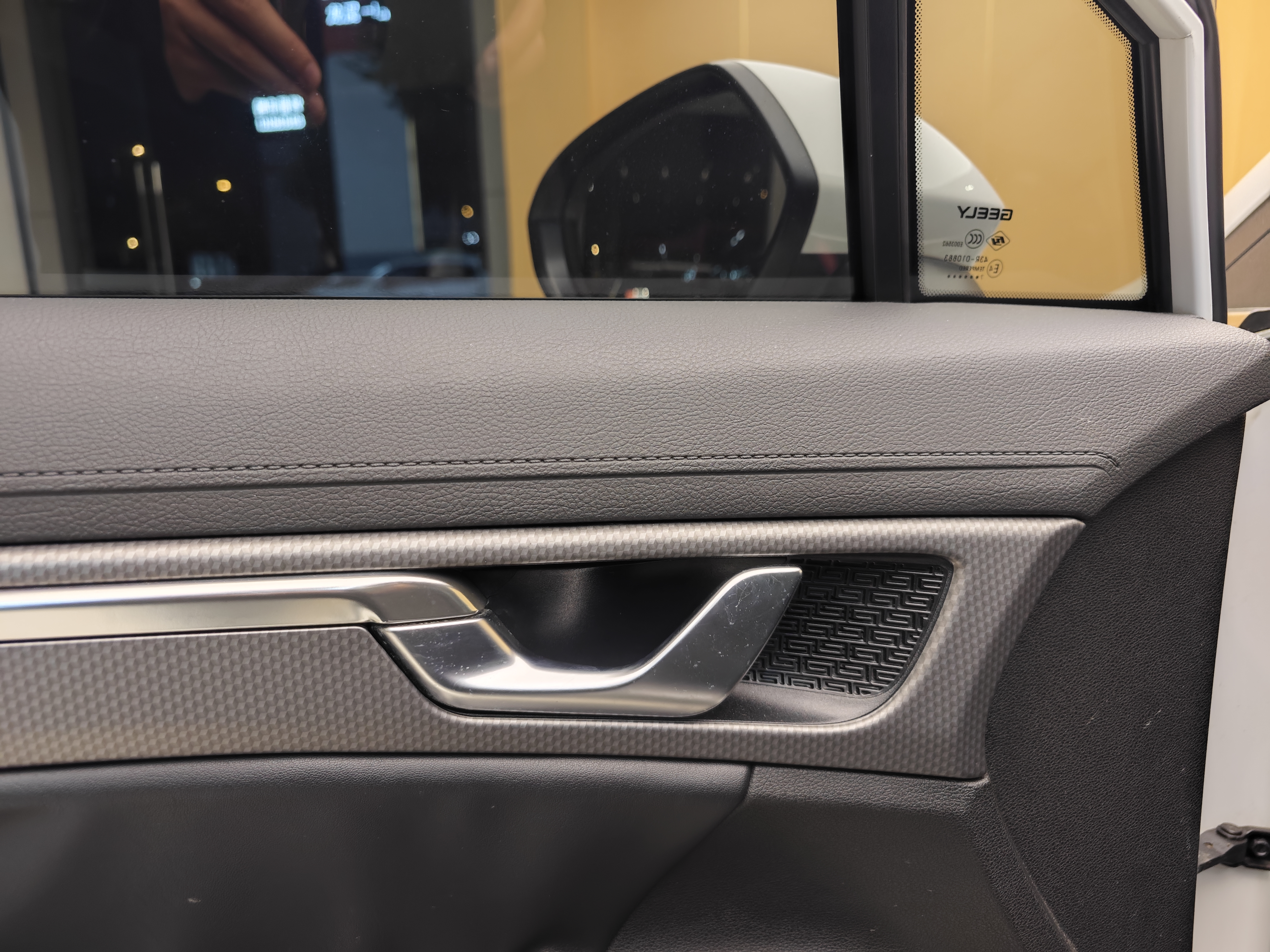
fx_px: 844
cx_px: 635
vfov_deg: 58.9
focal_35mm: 23
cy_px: 476
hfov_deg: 73.9
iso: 640
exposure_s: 1/30
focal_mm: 8.7
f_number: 1.9
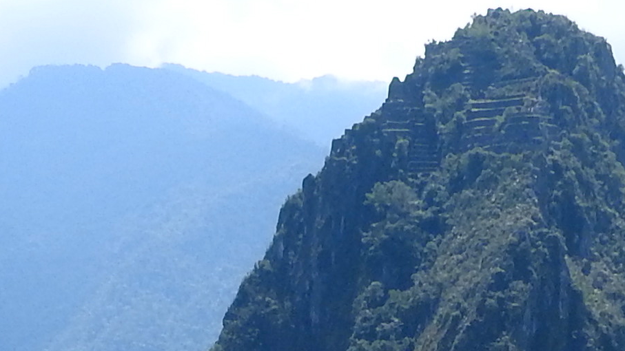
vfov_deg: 6.9
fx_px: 2751
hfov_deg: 12.9
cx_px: 415
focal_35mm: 166
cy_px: 873
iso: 100
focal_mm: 5.4
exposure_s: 1/800
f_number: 3.5
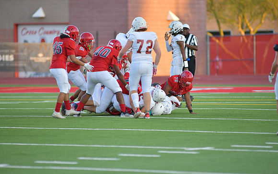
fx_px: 2326
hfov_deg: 6.8
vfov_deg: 4.3
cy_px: 89
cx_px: 139
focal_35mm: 307
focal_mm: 300
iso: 800
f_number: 3.5
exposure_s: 1/1250
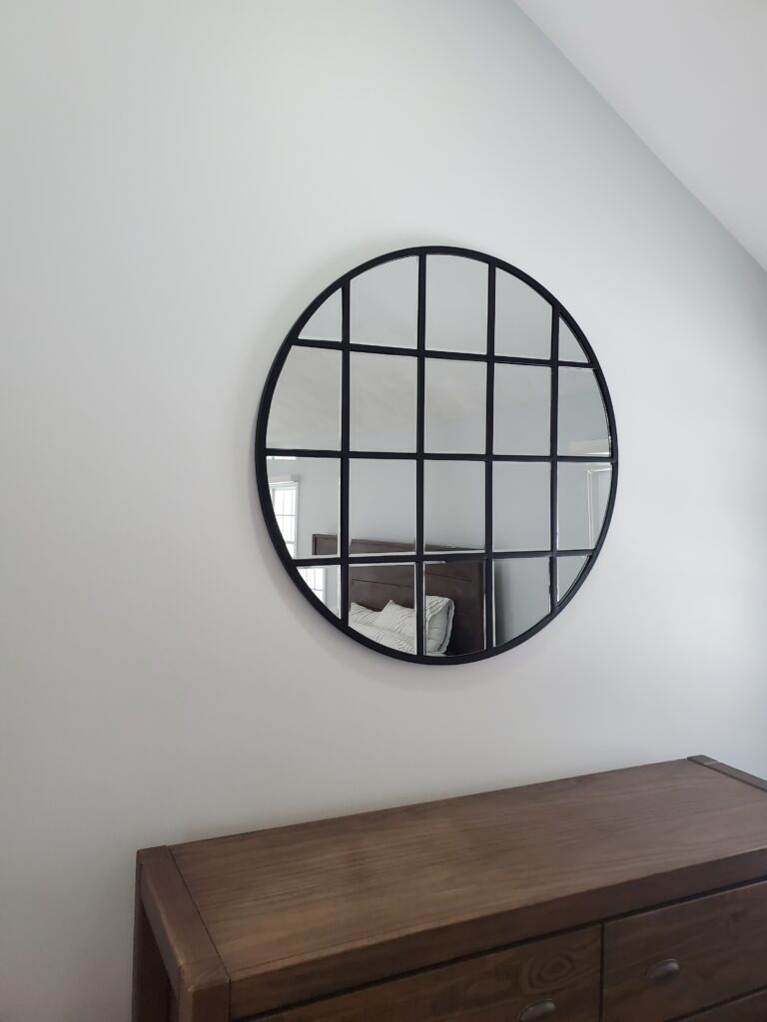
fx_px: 768
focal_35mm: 26
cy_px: 511
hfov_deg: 53.1
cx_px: 384
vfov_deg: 67.3
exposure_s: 1/120
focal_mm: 4.3
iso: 250
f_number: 2.4
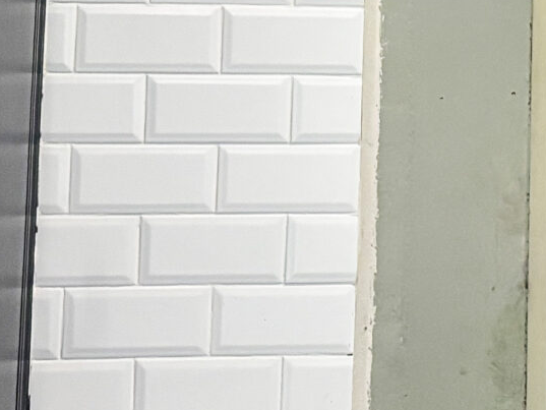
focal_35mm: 124
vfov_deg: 11.8
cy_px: -6
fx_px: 1956
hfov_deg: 14.9
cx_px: 778
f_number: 1.6
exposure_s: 1/50
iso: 500
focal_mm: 5.96
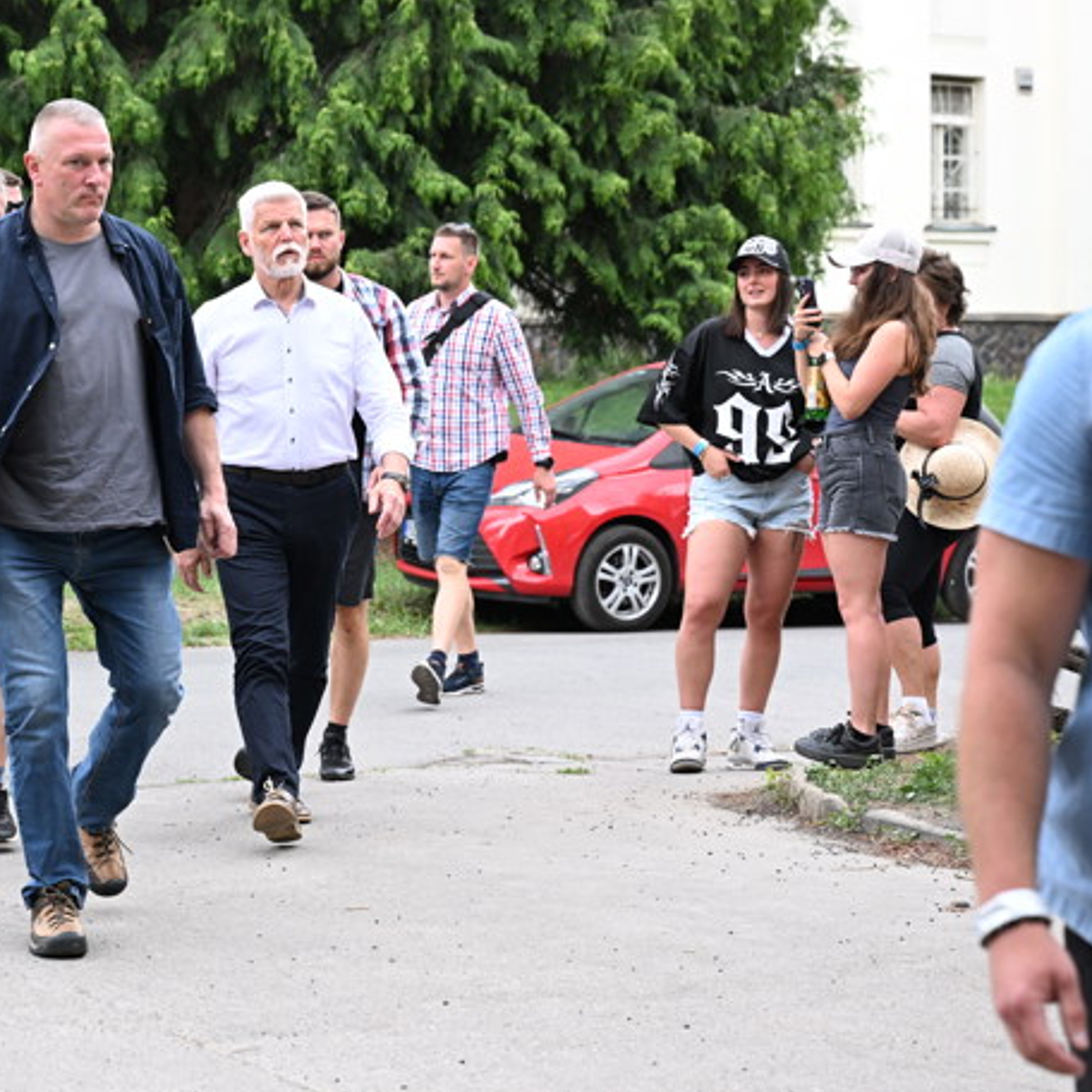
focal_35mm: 90
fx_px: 3212
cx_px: 352
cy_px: 548
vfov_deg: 19.3
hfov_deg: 19.2
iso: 2000
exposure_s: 1/400
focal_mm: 70
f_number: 5
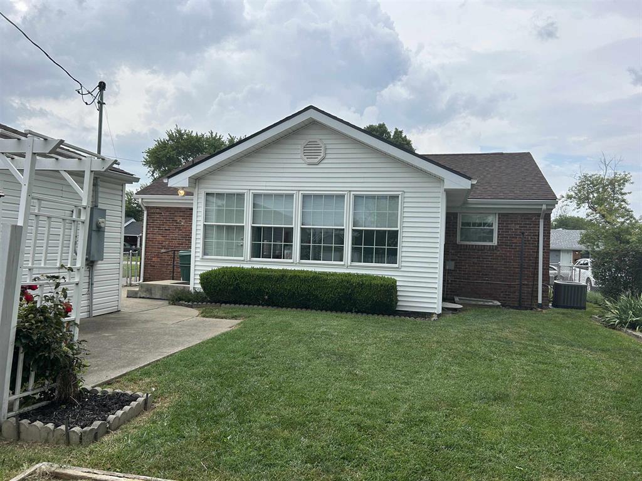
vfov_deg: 53.1
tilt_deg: +2.3
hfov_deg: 67.3
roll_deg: -2.8
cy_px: 240
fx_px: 482
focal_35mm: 26
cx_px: 321
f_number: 1.5
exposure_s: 1/2008
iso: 50
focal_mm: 5.7
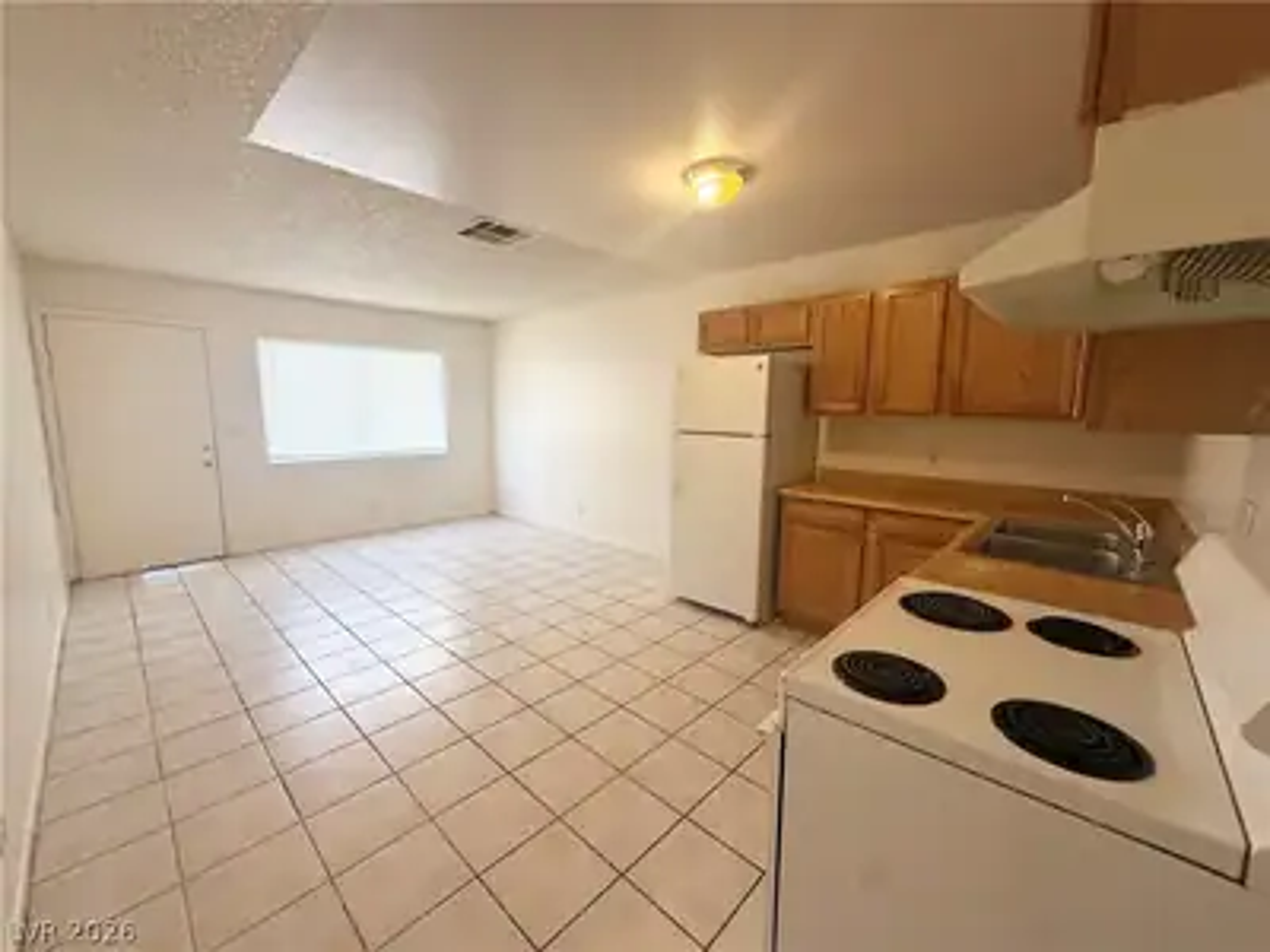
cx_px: 635
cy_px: 476
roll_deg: -0.2
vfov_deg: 85.7
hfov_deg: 102.1
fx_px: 514
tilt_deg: -6.9
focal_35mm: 14
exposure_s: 1/120
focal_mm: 2.22
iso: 320
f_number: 2.2
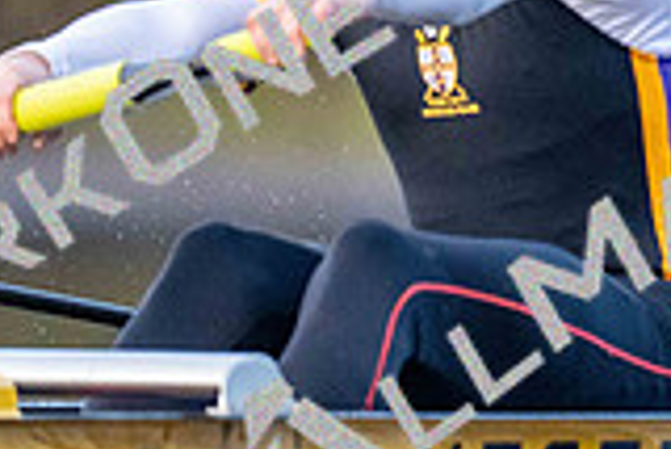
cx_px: 1095
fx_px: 40557
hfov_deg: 0.9
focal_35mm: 2174
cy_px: -86
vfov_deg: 0.6
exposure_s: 1/2500
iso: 5000
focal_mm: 600
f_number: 4
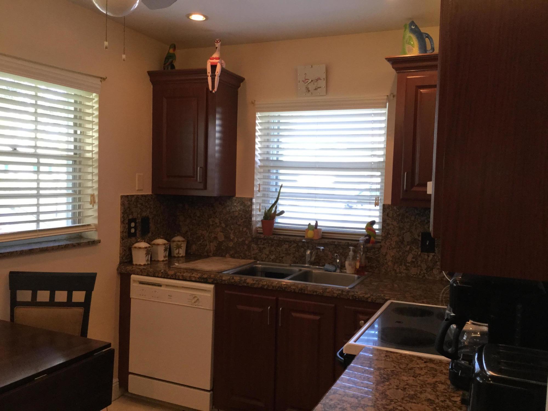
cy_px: 206
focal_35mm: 31
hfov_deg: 58.4
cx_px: 274
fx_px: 491
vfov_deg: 45.4
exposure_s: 1/30
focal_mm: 3.3
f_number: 2.4
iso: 32
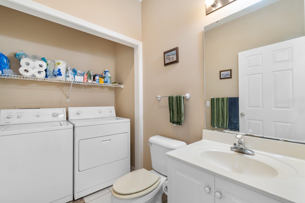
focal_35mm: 15
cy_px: 102
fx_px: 127
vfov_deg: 77.3
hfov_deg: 100.4
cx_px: 152
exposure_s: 1/10
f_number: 4.5
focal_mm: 10
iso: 100
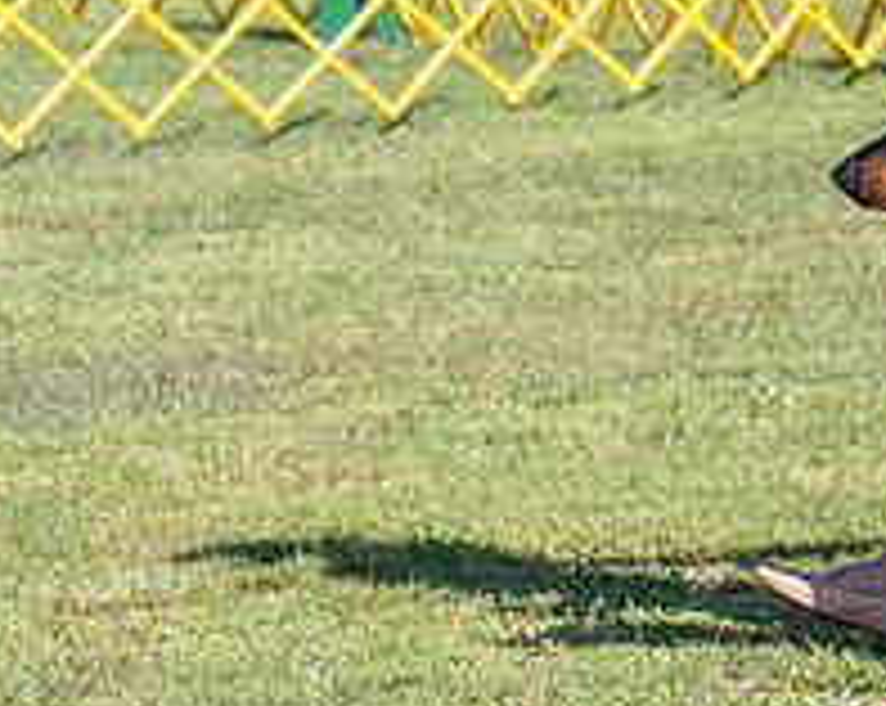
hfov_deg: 4.7
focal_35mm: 413
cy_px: 18
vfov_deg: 3.7
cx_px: 1088
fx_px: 10814
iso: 400
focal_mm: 128
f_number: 6.3
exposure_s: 1/1250
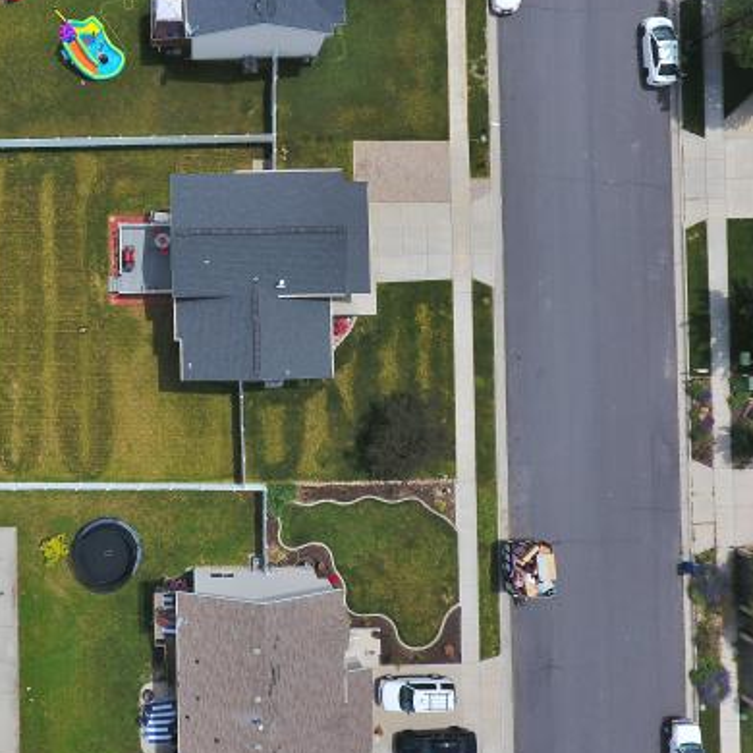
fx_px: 714
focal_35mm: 29
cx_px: 168
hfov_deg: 52.6
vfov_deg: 55.4
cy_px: 317
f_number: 2.8
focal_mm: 3.61
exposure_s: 1/1890
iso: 100
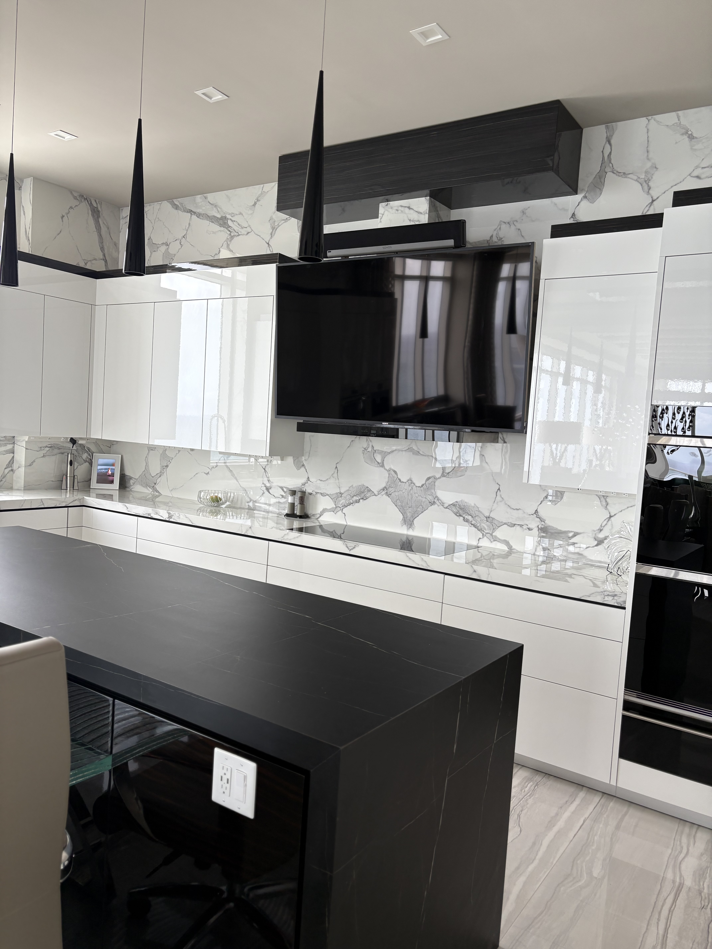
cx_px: 356
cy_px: 474
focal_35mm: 26
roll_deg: -3.7
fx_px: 713
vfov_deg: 67.3
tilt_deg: -3.4
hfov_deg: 53.1
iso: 64
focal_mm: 5.96
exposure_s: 1/121
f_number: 1.6
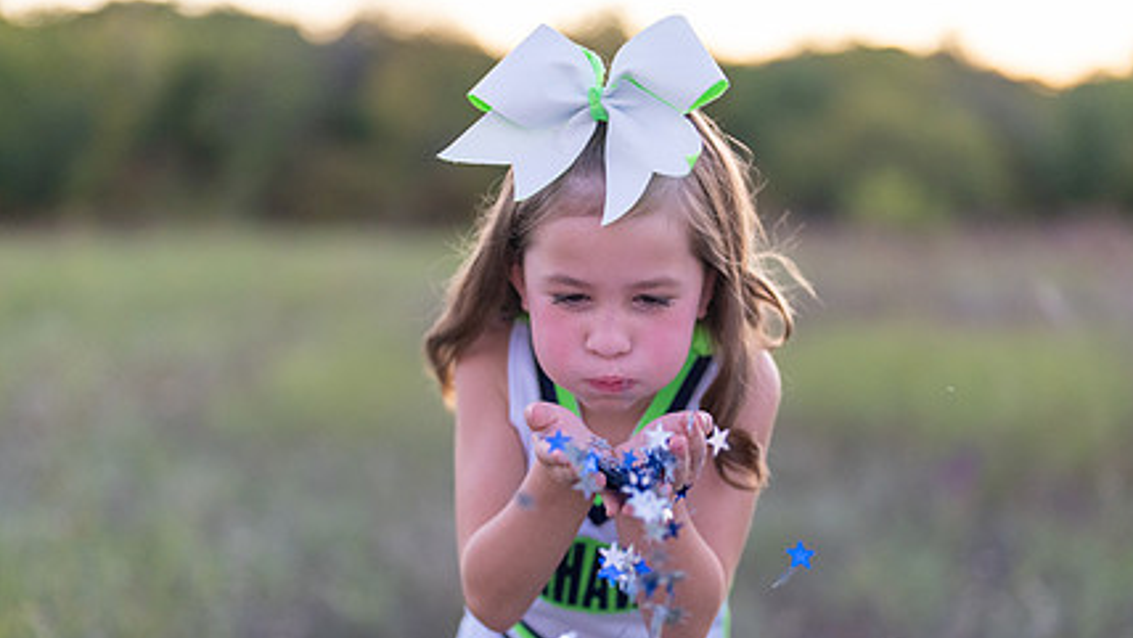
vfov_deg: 16.9
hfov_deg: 29.7
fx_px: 2134
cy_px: 451
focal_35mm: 71
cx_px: 596
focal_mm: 50
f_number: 1.2
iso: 1000
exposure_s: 1/1000
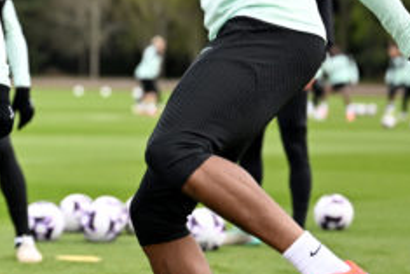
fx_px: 3122
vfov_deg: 5.0
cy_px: 38
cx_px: -113
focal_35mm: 274
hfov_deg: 7.4
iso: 500
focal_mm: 86
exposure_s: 1/3200
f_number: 2.8
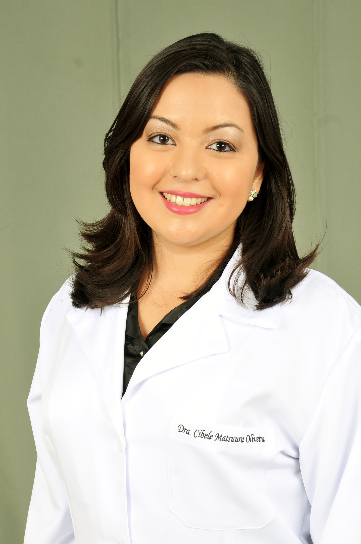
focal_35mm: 89
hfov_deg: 15.4
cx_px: 198
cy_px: 346
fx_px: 1337
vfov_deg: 22.9
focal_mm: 45
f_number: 10
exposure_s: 1/125
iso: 250
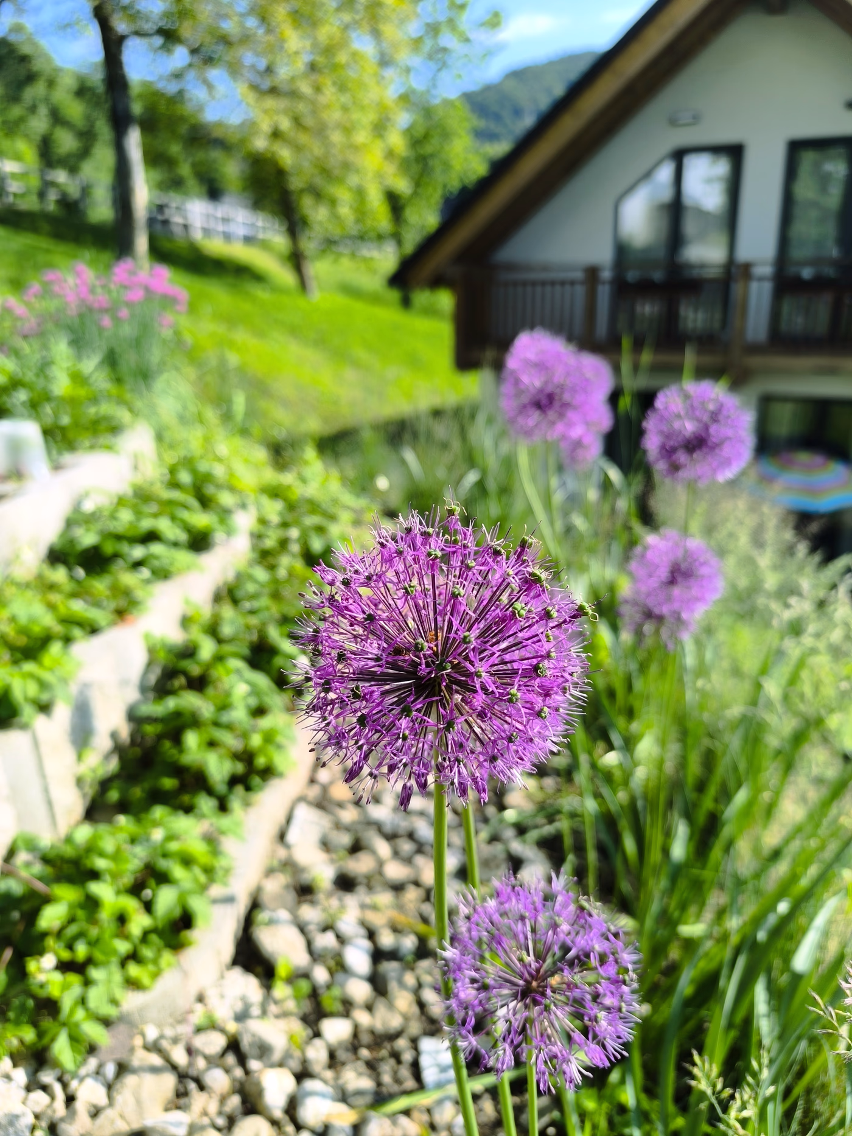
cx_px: 426
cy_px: 568
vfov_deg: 73.9
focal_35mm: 23
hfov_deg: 58.9
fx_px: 755
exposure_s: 1/537
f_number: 1.65
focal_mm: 6.14
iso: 50
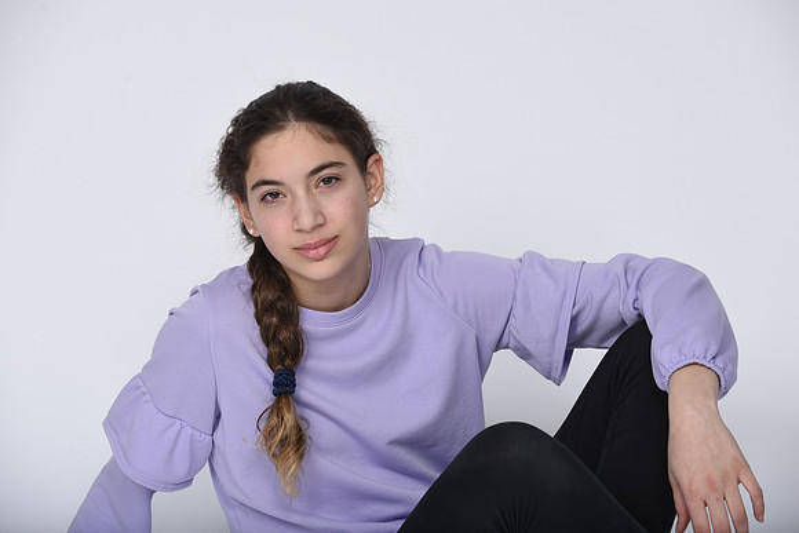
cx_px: 400
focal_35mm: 155
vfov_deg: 8.9
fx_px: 3441
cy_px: 266
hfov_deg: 13.2
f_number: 9
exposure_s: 1/250
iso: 125
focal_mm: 155
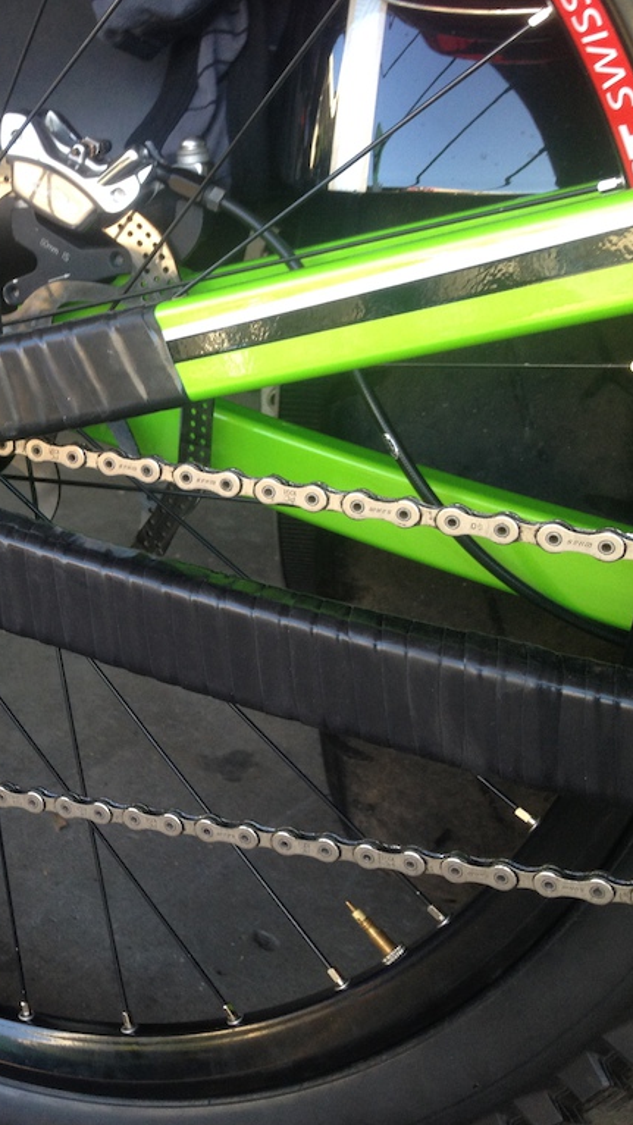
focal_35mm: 51
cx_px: -46
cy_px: 562
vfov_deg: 40.6
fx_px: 1521
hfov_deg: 22.3
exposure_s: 1/40
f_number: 2.4
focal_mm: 4.28
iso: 50
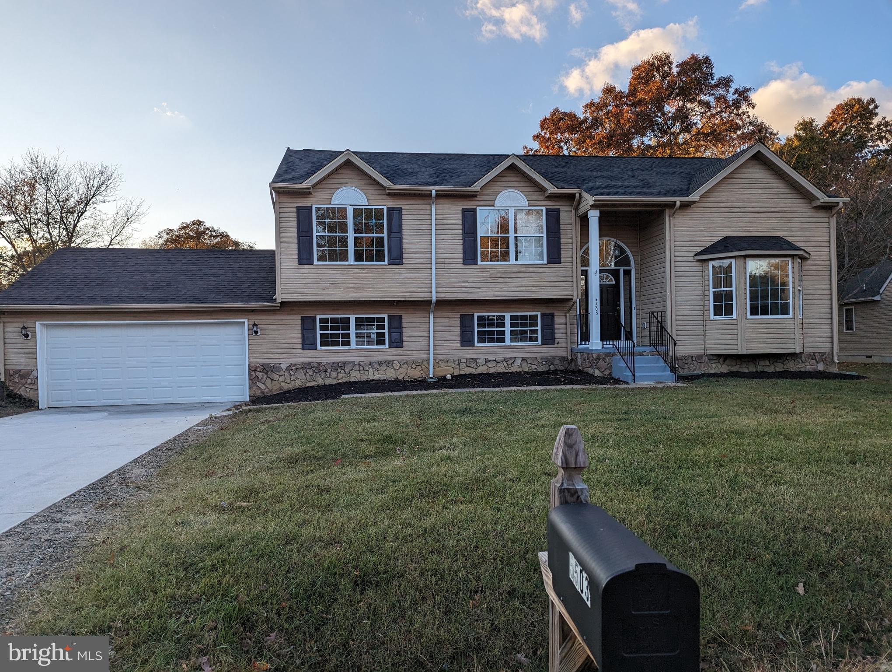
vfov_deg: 56.9
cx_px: 446
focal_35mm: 24
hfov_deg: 71.5
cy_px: 336
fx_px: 619
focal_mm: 6.81
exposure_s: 1/708
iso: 45
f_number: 1.85
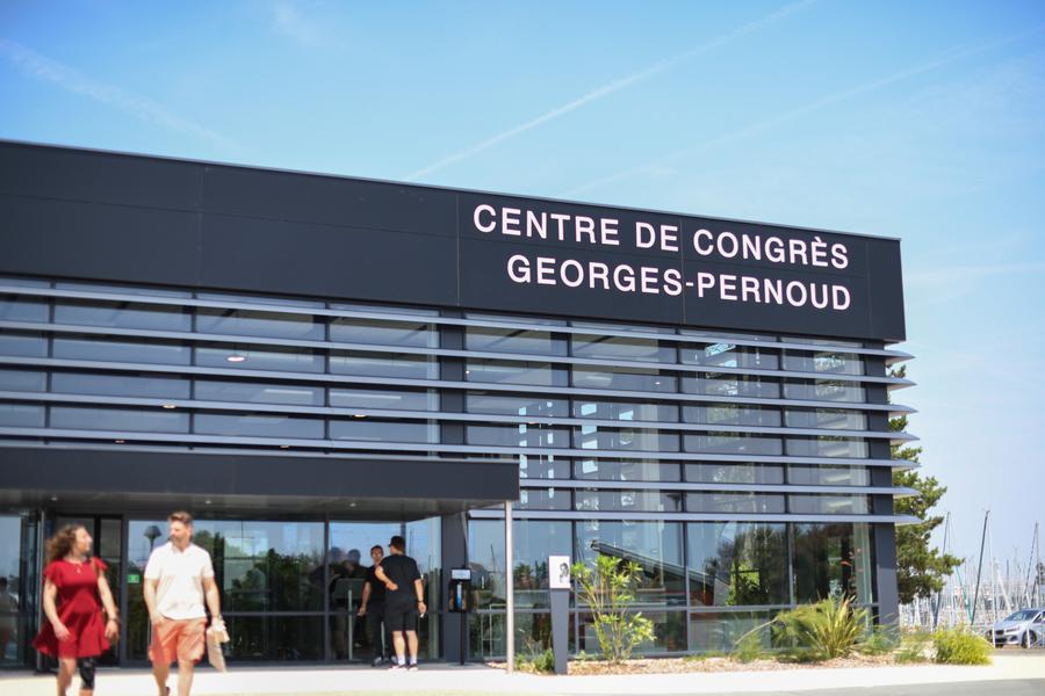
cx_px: 522
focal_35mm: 50
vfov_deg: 27.0
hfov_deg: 39.6
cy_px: 348
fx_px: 1451
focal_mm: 50
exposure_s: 1/8000
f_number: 2
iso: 320
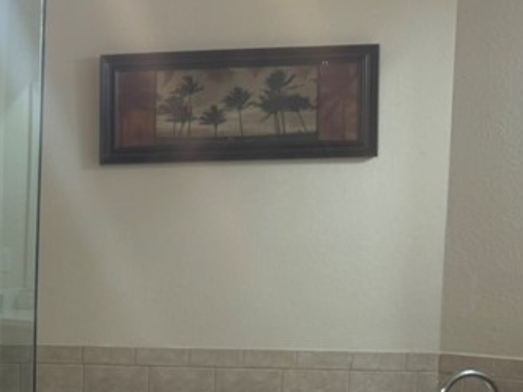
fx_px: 1118
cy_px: 313
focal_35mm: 74
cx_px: -173
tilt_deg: -5.2
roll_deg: -0.1
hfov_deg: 23.1
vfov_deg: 19.7
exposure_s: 1/60
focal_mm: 6.76
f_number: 1.78
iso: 160
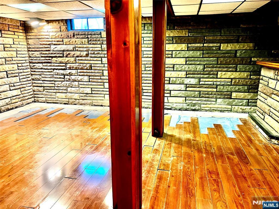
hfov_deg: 67.3
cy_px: 104
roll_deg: +0.0
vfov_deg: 53.1
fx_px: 210
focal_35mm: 26
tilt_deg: -14.6
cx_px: 140
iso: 500
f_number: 1.5
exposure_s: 1/40
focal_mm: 5.7
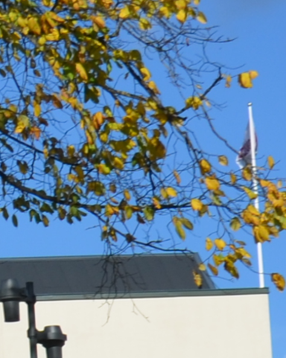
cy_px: 346
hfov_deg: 5.5
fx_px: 2721
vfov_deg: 7.5
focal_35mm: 257
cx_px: -682
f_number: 9
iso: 100
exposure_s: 1/320
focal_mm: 22
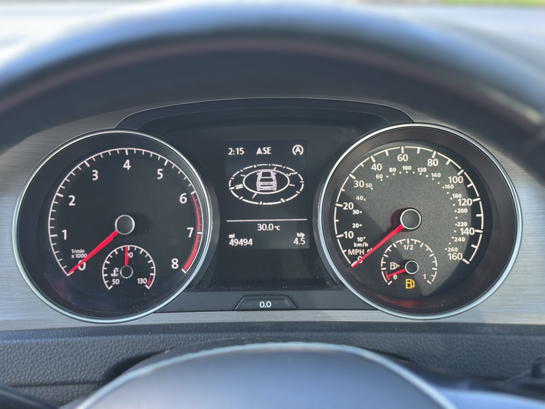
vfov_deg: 30.3
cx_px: 272
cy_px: 204
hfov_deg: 39.7
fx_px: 756
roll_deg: +2.3
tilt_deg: -21.6
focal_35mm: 48
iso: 200
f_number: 1.78
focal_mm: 6.86
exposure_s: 1/60
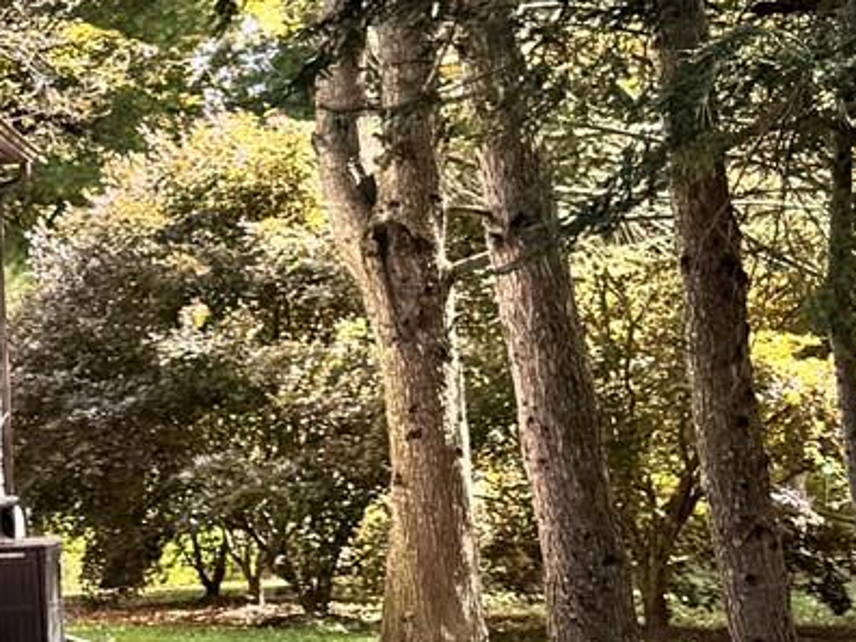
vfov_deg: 11.9
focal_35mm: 124
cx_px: -739
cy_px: 514
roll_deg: +2.9
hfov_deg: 13.9
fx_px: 3066
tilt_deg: -1.2
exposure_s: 1/544
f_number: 1.78
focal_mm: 6.76
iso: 80
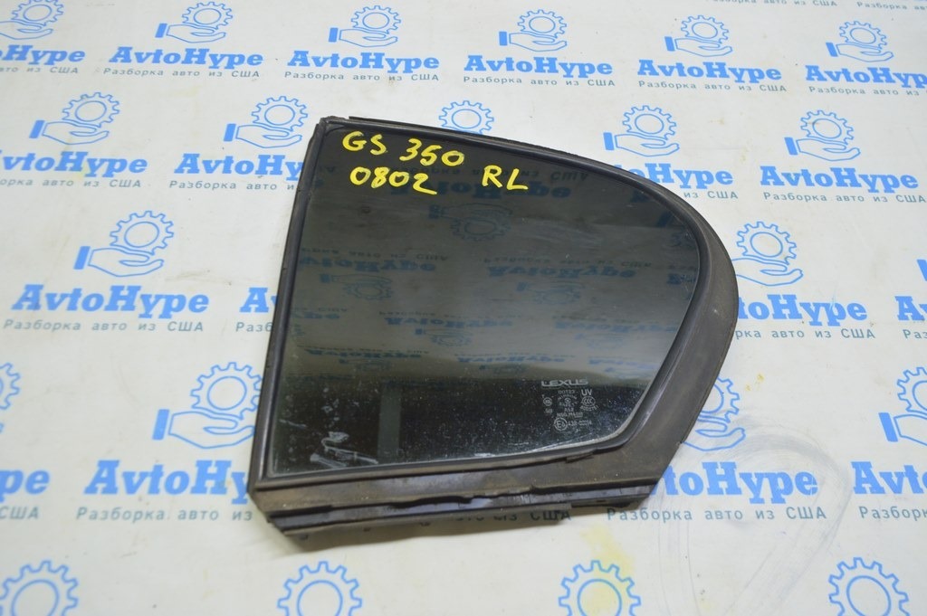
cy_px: 308
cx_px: 464
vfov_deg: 43.5
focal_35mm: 30
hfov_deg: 62.0
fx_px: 772
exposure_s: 1/20
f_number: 5.6
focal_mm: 20
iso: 400
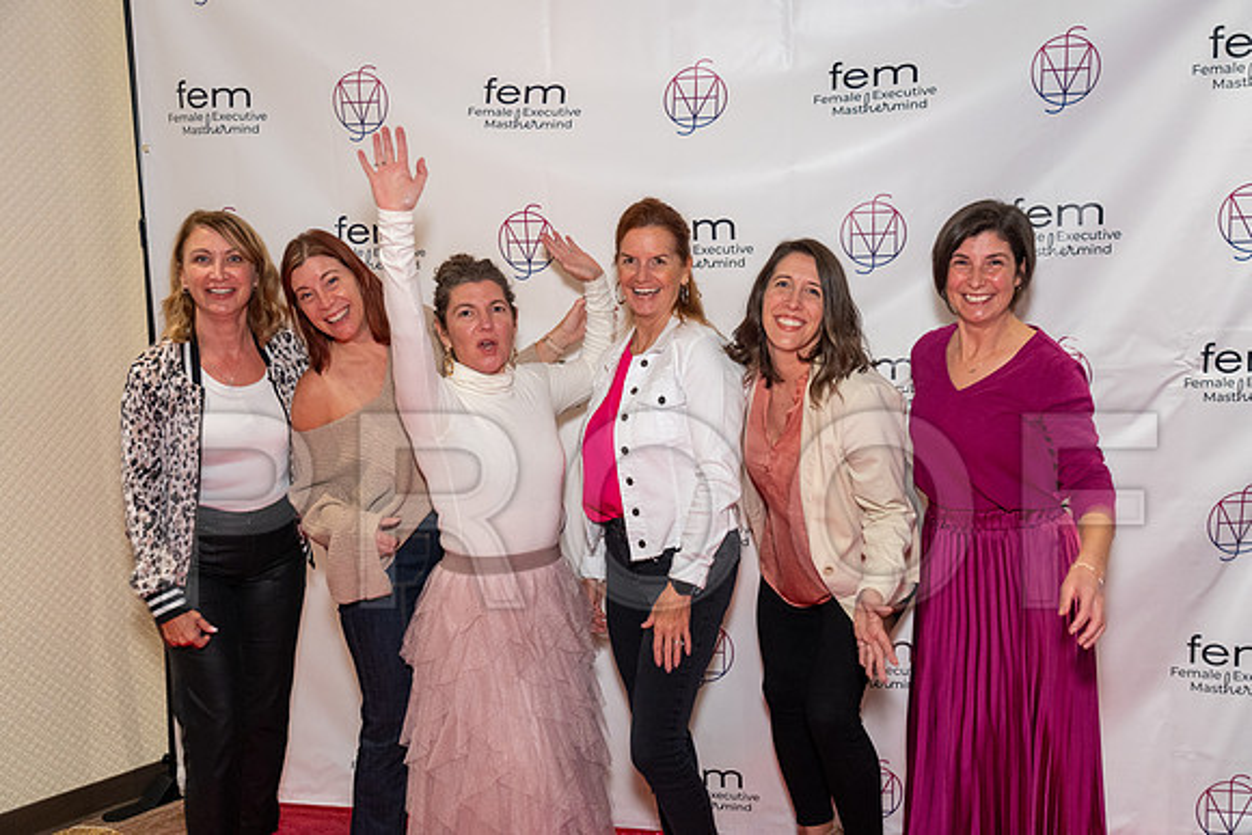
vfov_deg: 37.9
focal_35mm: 35
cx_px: 626
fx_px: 1217
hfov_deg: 54.4
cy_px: 418
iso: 3200
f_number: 4
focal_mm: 35
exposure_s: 1/60
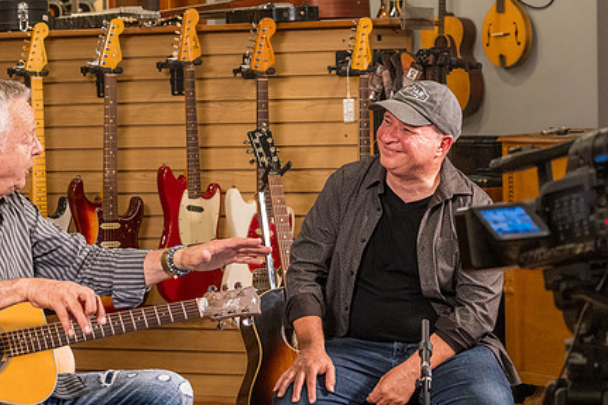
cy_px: 238
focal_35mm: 113
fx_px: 1908
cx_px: 226
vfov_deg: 12.1
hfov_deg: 18.1
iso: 16000
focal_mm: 75
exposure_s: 1/200
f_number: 6.3
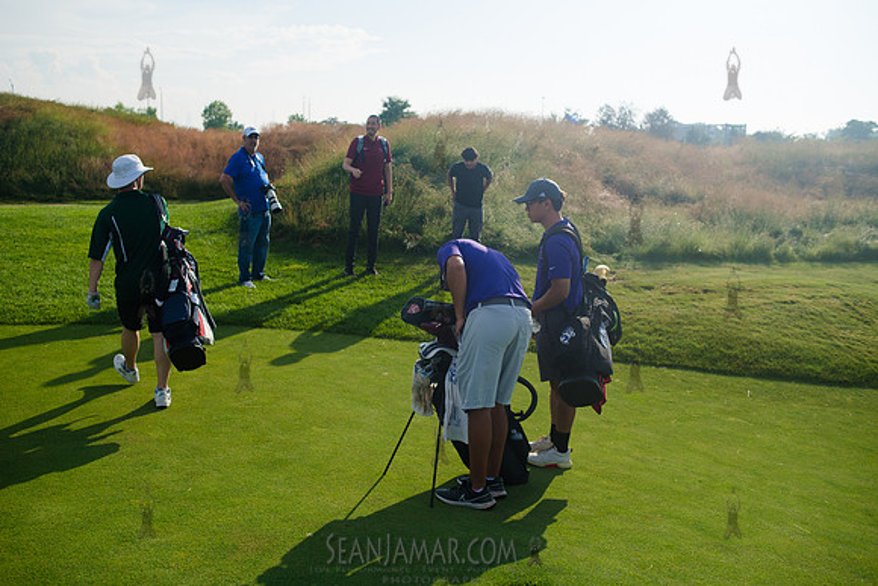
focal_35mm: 35
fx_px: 854
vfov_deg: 37.9
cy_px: 293
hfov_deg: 54.4
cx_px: 439
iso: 100
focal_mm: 35
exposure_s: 1/1250
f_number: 4
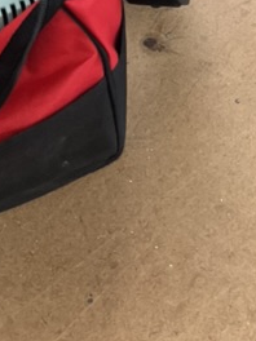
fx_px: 996
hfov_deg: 13.2
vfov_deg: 15.8
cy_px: -319
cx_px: 456
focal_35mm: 101
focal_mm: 5.7
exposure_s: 1/100
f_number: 1.5
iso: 125
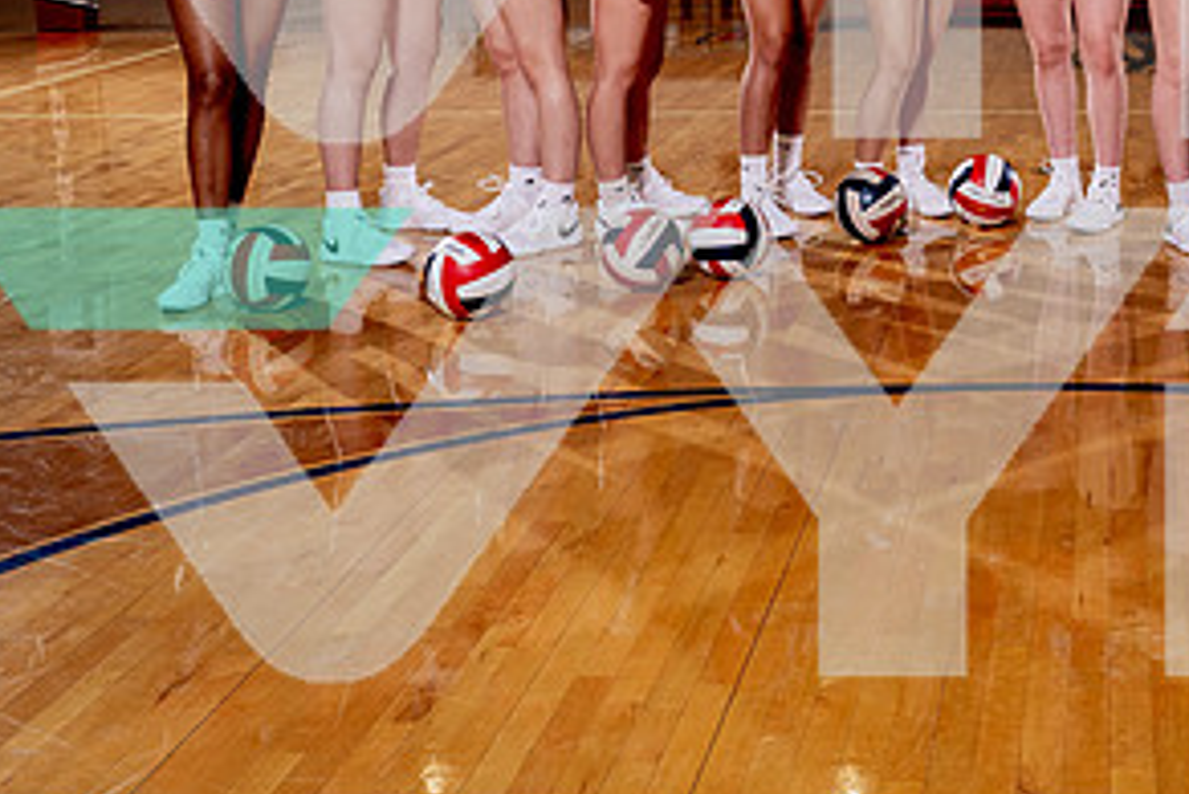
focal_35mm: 64
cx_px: 1090
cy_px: -94
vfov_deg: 20.2
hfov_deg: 29.9
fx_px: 2115
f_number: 8
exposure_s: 1/250
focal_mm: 27
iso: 320
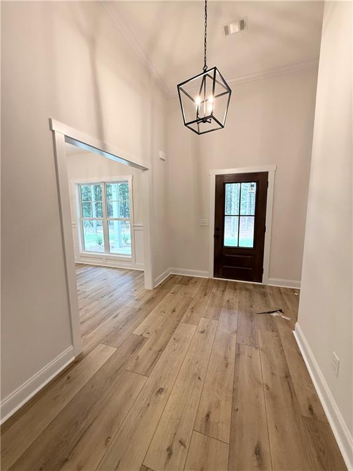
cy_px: 236
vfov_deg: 102.1
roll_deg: +0.3
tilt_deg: -6.5
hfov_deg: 85.7
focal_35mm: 14
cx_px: 176
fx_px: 190
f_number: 2.2
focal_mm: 2.22
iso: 320
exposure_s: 1/120
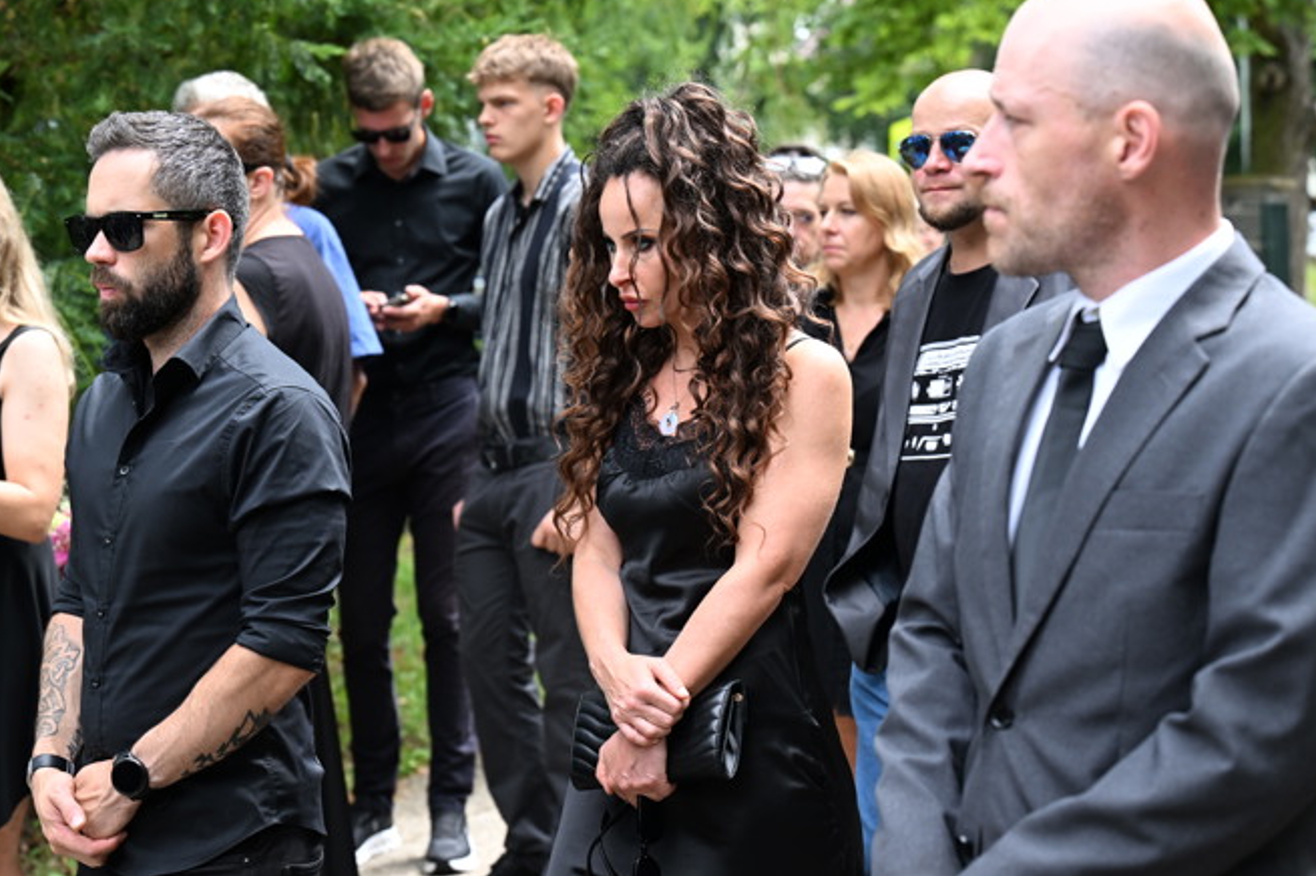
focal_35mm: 78
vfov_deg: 17.5
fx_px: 2850
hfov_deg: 26.0
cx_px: 681
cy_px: 416
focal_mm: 74
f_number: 5
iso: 1000
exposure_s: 1/1000
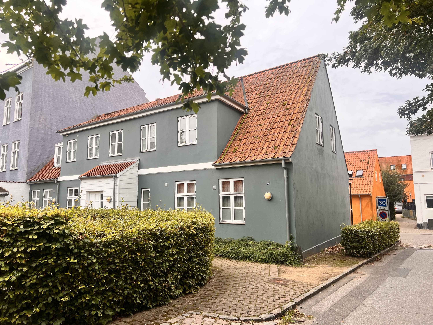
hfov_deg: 67.3
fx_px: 325
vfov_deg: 53.1
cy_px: 162
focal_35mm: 26
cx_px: 216
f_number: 1.5
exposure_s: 1/1048
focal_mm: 5.7
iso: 50
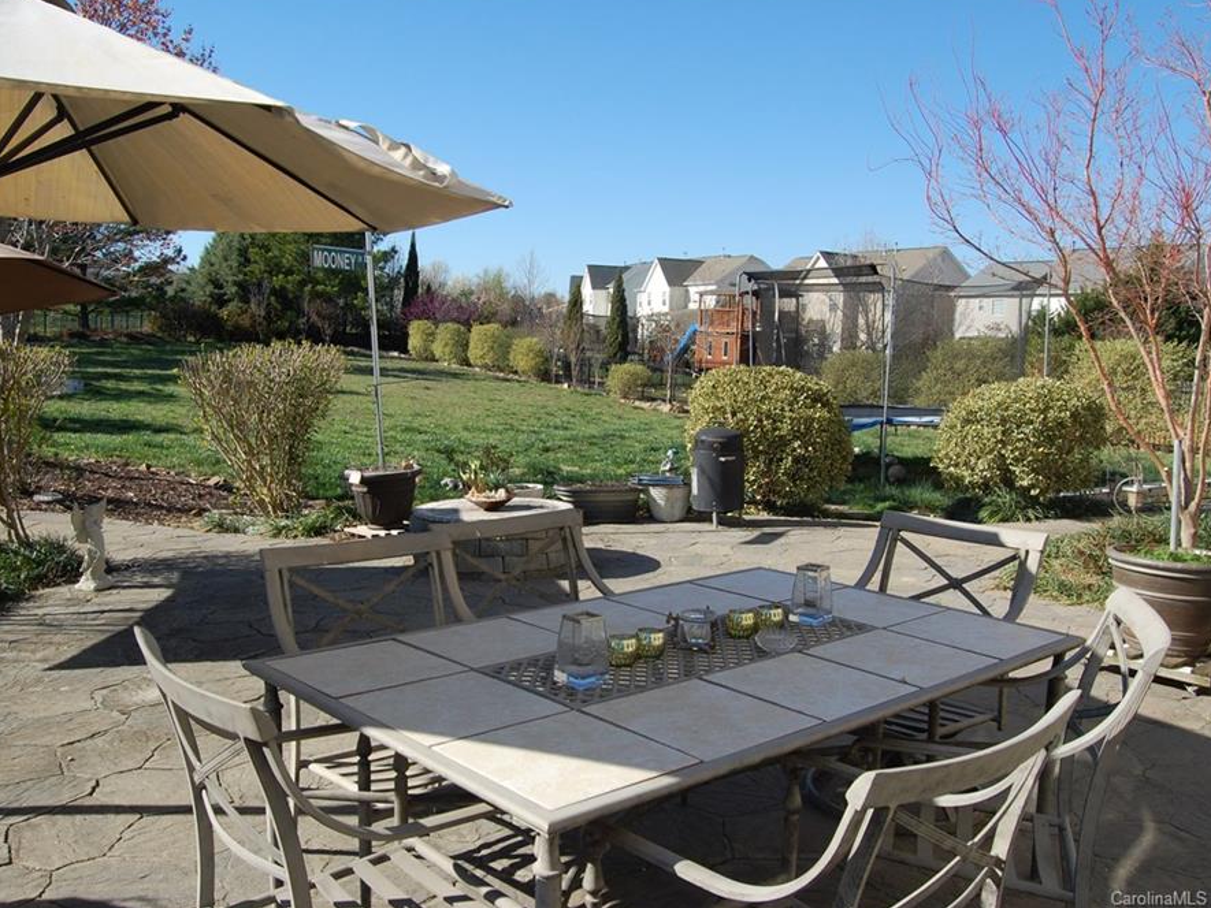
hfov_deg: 59.9
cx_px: 558
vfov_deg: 46.8
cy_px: 446
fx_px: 1050
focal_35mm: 30
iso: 200
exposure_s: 1/250
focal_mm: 18
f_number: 8
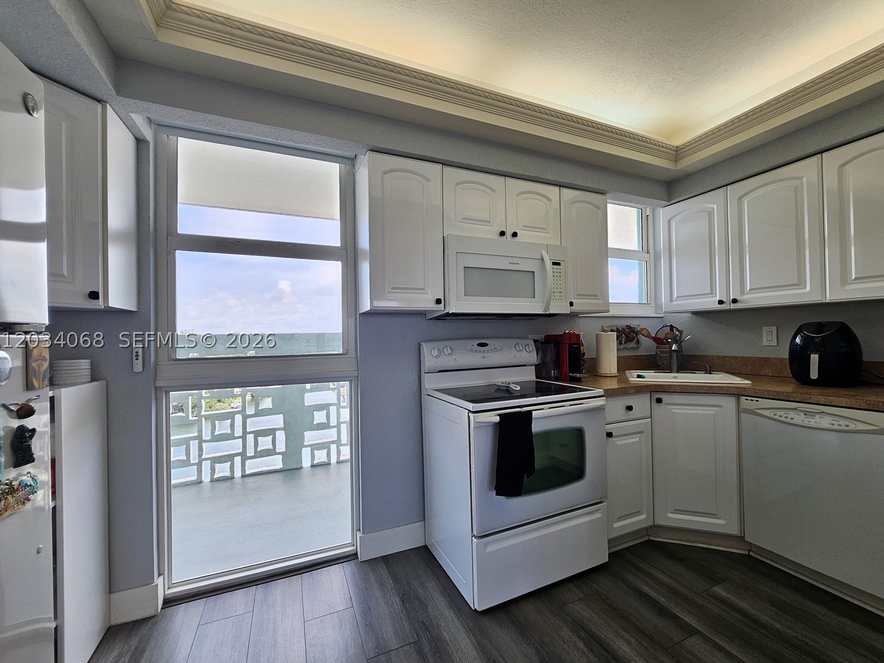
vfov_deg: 85.6
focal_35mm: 14
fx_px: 357
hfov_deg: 102.0
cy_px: 340
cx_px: 458
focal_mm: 1.7
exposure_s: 1/60
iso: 32
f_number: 2.2
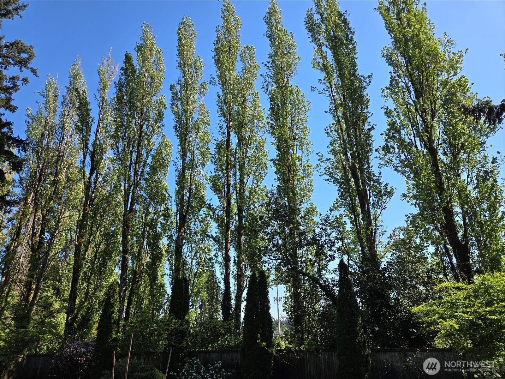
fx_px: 336
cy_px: 190
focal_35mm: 23
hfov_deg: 73.9
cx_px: 252
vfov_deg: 58.9
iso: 25
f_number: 1.8
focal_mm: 5.4
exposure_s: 1/952
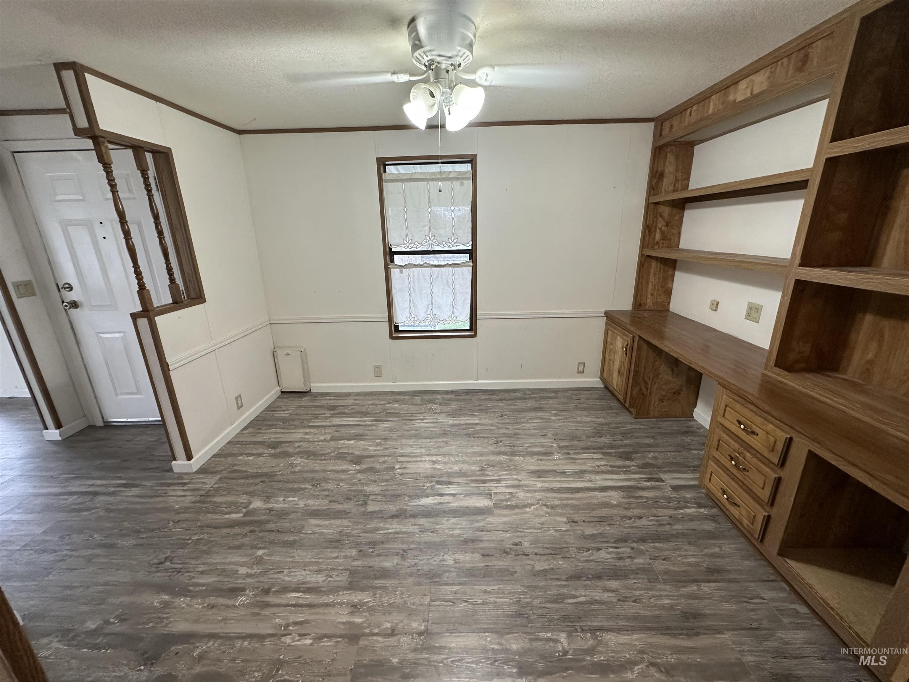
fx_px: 368
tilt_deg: -15.5
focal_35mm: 14
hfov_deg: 102.1
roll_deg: +1.6
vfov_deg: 85.7
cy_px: 341
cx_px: 454
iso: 250
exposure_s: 1/120
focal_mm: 2.22
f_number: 2.2
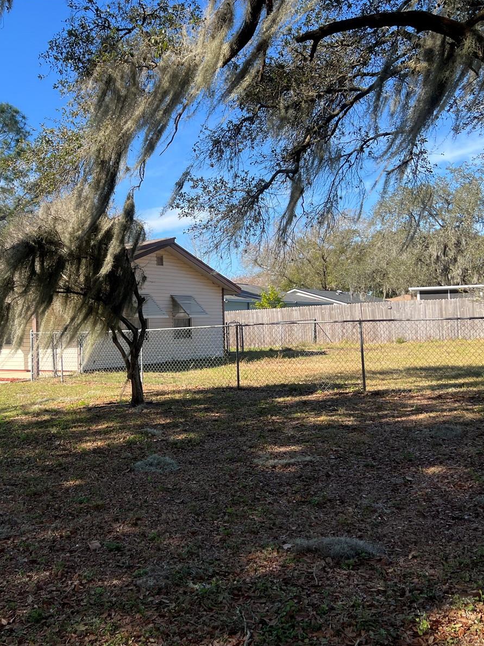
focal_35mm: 35
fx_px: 653
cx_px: 148
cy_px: 322
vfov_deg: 52.6
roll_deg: +1.3
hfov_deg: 40.0
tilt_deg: +0.1
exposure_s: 1/1645
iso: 50
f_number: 1.5
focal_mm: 5.7
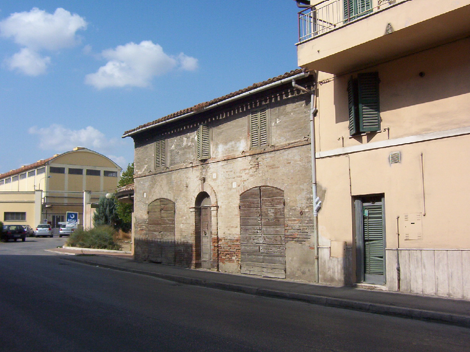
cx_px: 235
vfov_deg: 39.7
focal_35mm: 36
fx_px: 489
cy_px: 176
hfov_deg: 51.4
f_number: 5.24
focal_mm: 5.54
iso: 100
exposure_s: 1/1290
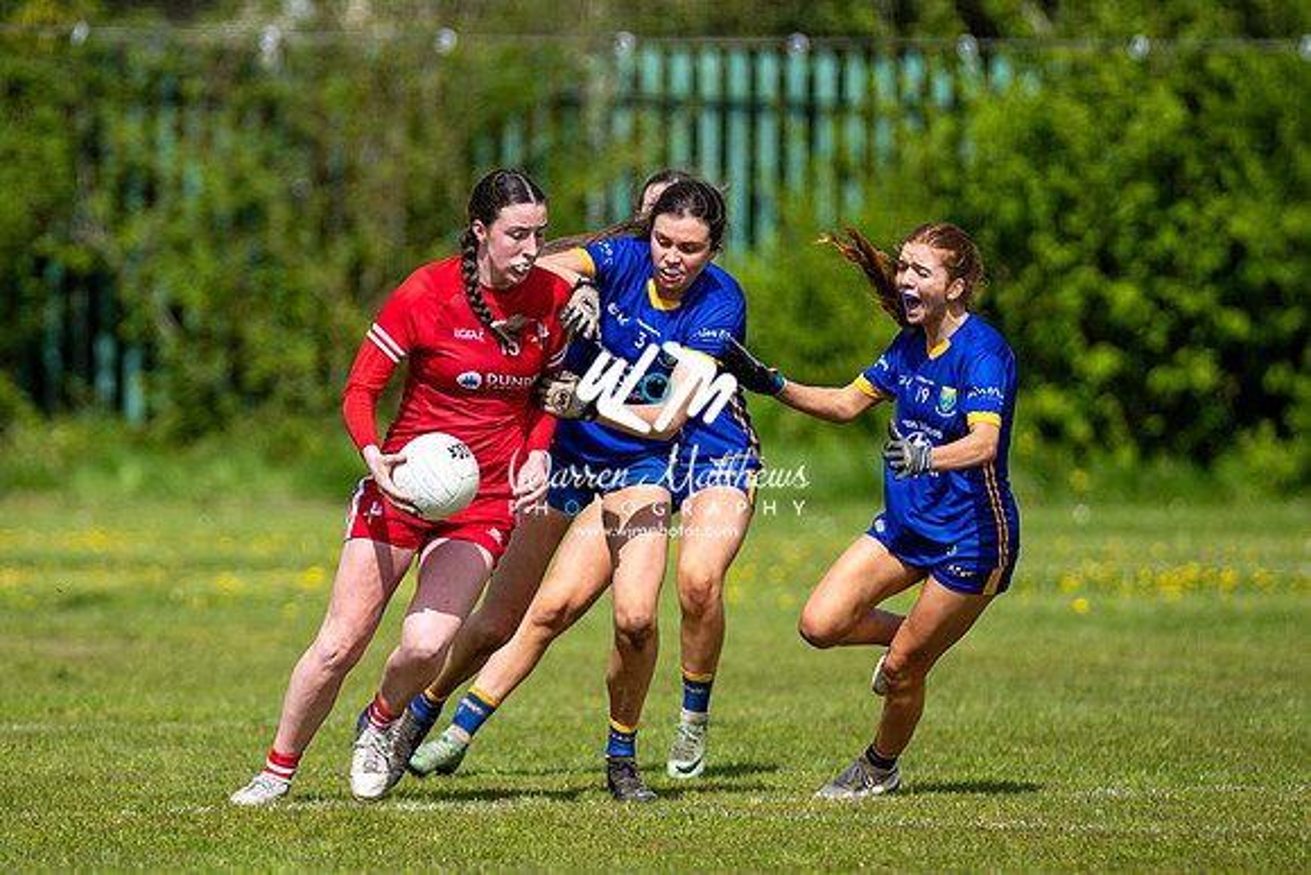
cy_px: 574
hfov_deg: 3.5
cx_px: 442
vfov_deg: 2.3
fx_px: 21453
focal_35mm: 589
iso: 180
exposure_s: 1/6400
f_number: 2.8
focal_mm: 300
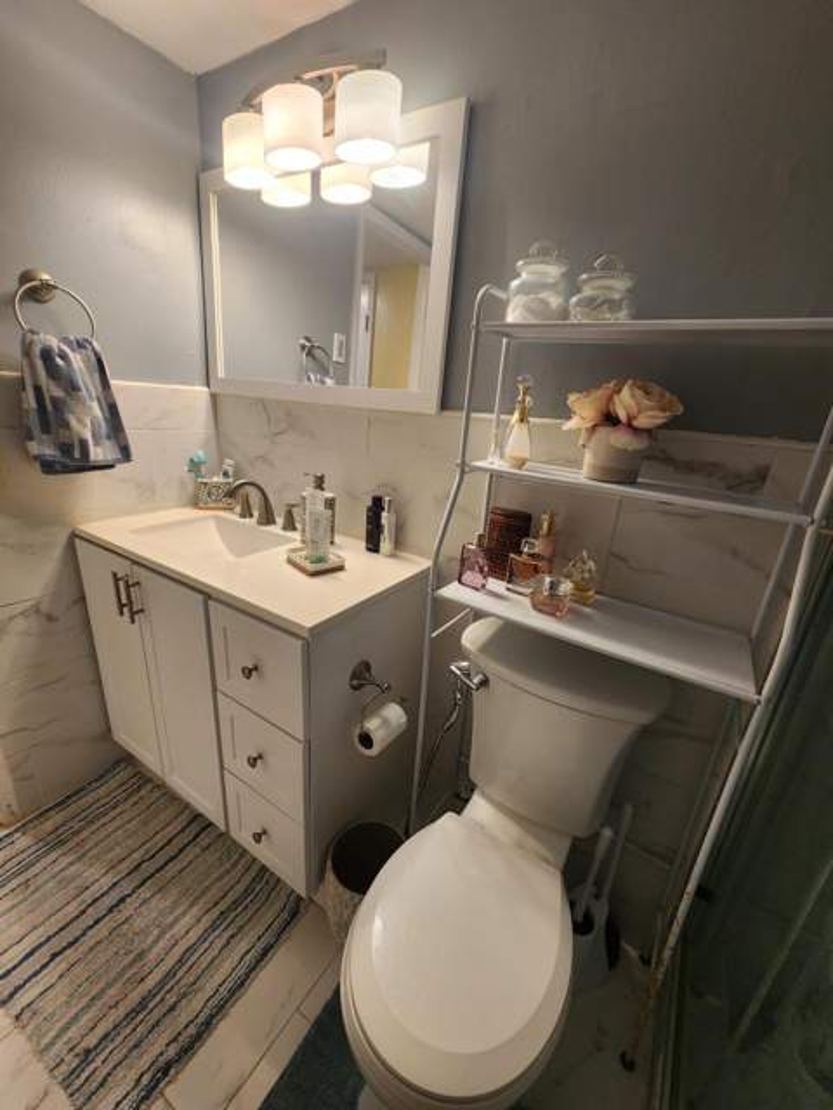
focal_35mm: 13
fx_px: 417
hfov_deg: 89.9
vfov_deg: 106.2
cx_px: 416
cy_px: 555
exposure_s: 1/60
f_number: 2.2
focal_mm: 2.2
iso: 100
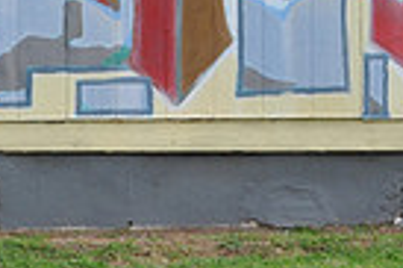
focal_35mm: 191
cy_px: -110
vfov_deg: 7.1
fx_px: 2136
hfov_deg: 10.8
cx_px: 197
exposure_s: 1/320
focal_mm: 30
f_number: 9
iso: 200
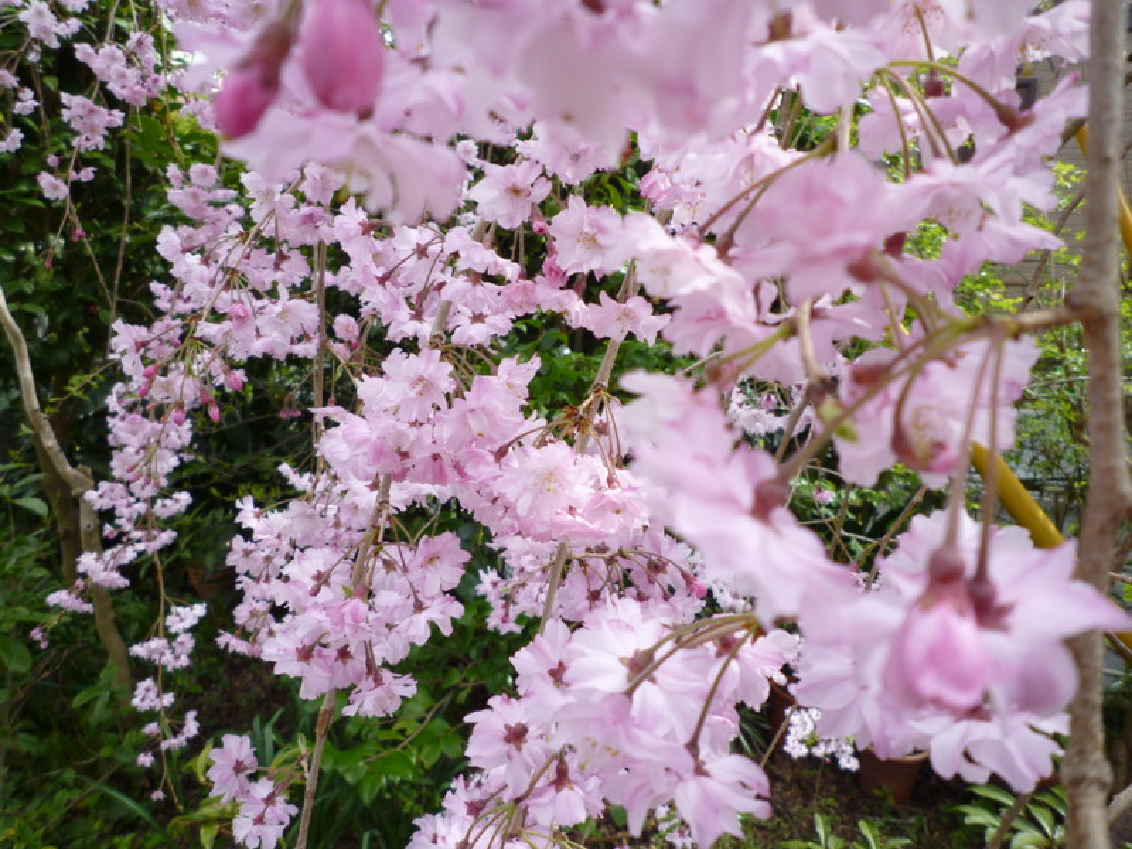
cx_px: 566
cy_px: 424
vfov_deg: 54.9
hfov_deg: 69.4
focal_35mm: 25
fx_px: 818
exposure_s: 1/320
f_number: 2.8
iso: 80
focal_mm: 4.4
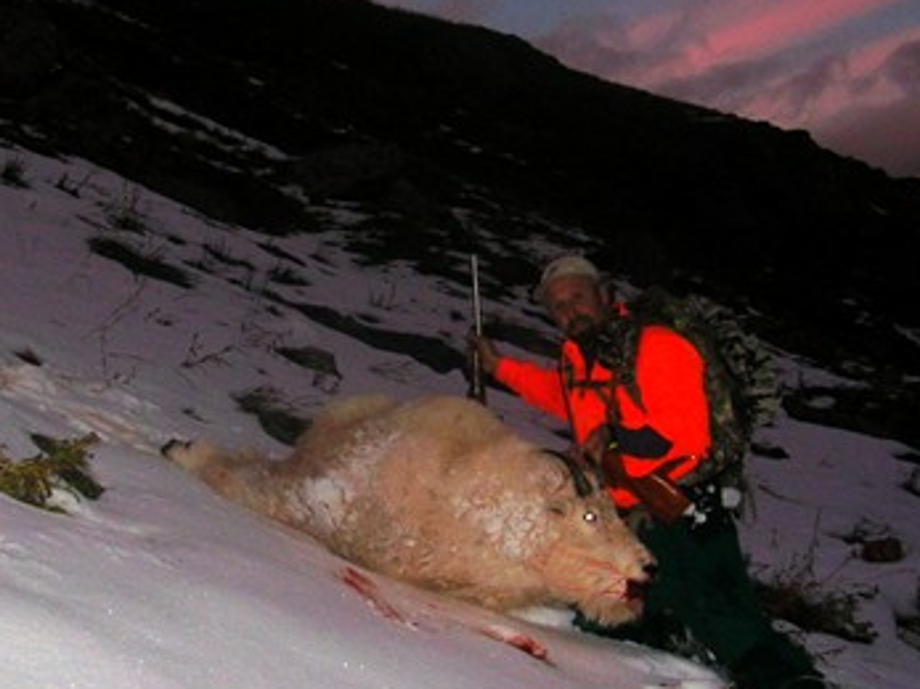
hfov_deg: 32.1
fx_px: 1594
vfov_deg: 24.4
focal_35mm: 60
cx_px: 361
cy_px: 338
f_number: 2.8
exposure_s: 1/60.1
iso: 50
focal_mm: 5.8
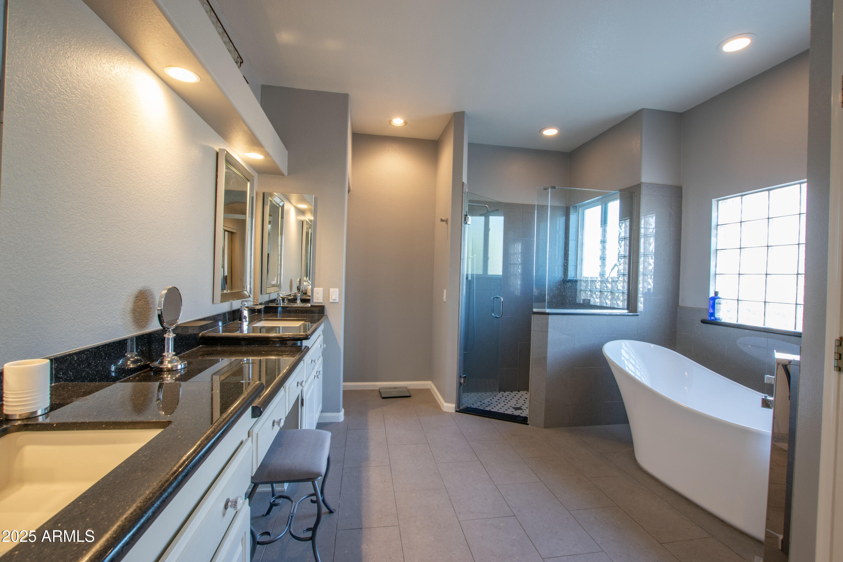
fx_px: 351
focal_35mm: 15
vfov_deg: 77.3
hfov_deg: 100.4
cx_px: 422
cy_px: 281
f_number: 11
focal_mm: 10
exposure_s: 1
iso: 100
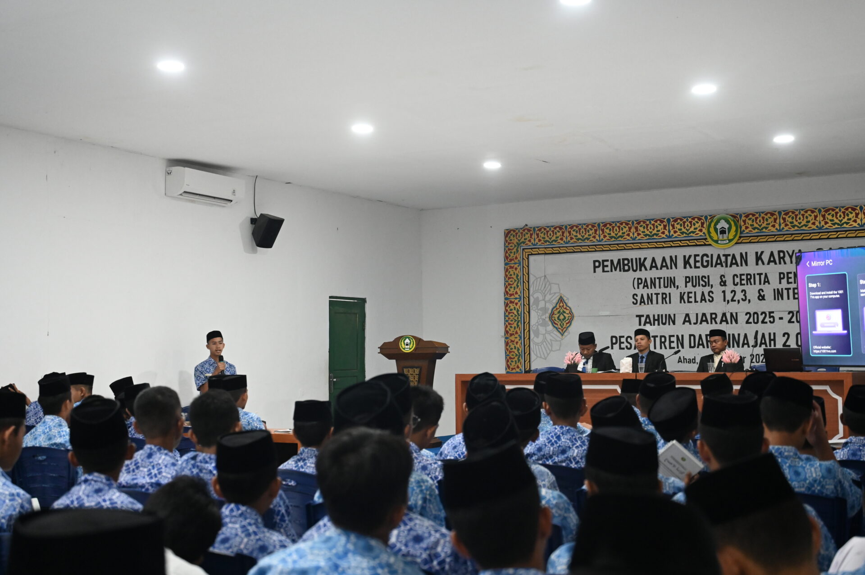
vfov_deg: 28.6
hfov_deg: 41.9
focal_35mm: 47
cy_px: 288
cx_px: 432
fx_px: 1128
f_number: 4
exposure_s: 1/160
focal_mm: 47
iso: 5000
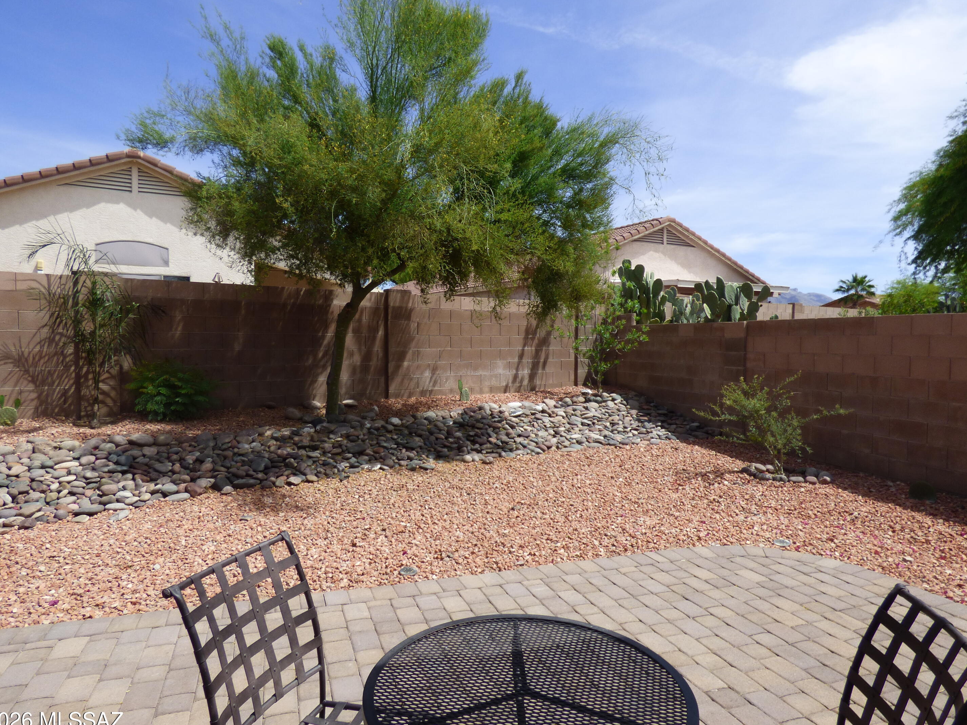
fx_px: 587
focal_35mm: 21
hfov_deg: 79.0
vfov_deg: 63.4
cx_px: 476
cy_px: 375
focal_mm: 3.58
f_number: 2.8
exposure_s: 1/1600
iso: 100
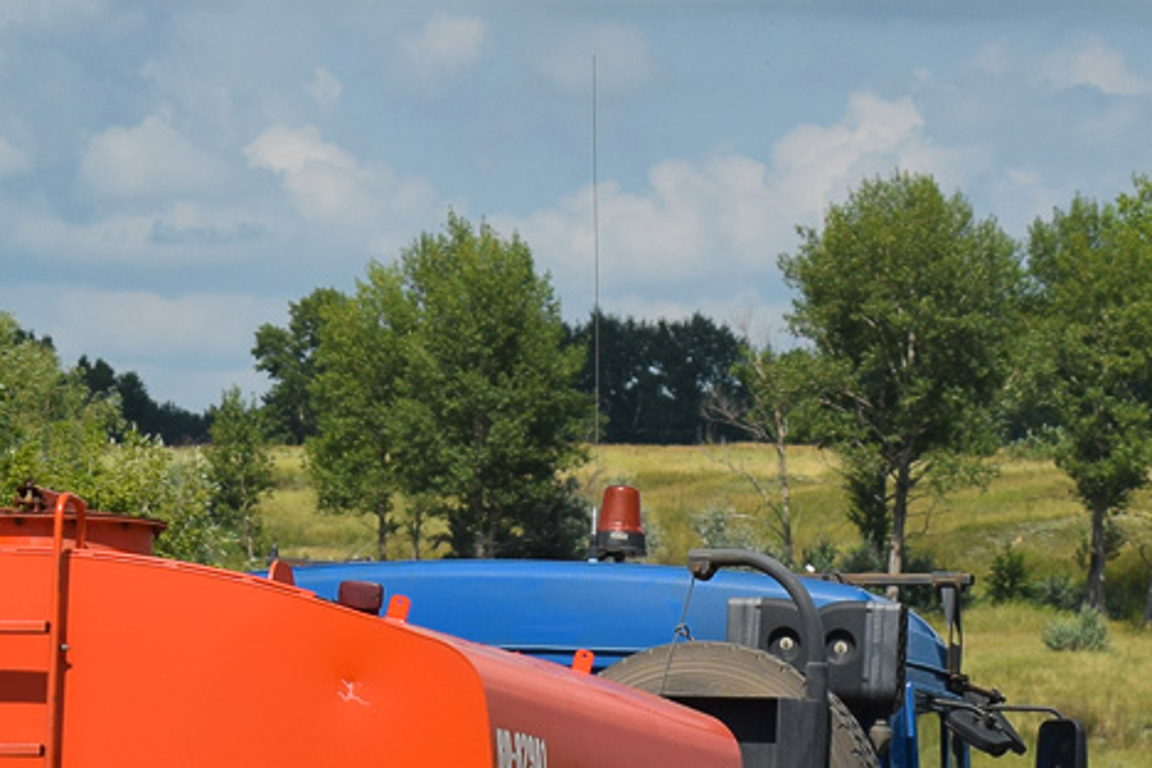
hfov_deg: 10.3
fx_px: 6399
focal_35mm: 200
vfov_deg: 6.8
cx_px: 340
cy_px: 780
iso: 100
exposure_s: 1/800
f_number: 6.3
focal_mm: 52
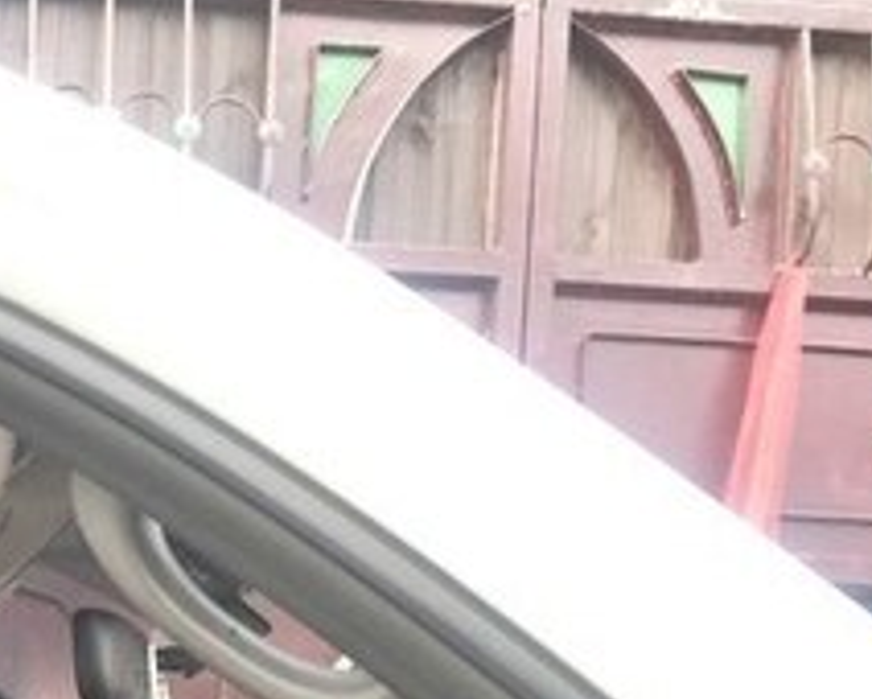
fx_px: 2273
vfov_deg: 16.2
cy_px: 1005
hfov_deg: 20.2
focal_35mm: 88
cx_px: -210
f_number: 2.2
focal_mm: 4.15
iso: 32
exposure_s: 1/100
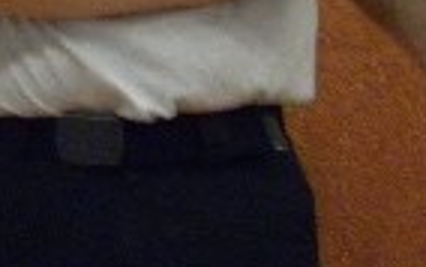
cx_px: 402
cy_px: -267
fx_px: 13722
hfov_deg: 1.8
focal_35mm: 1181
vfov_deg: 1.1
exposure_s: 1/26.7
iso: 400
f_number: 4.5
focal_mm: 44
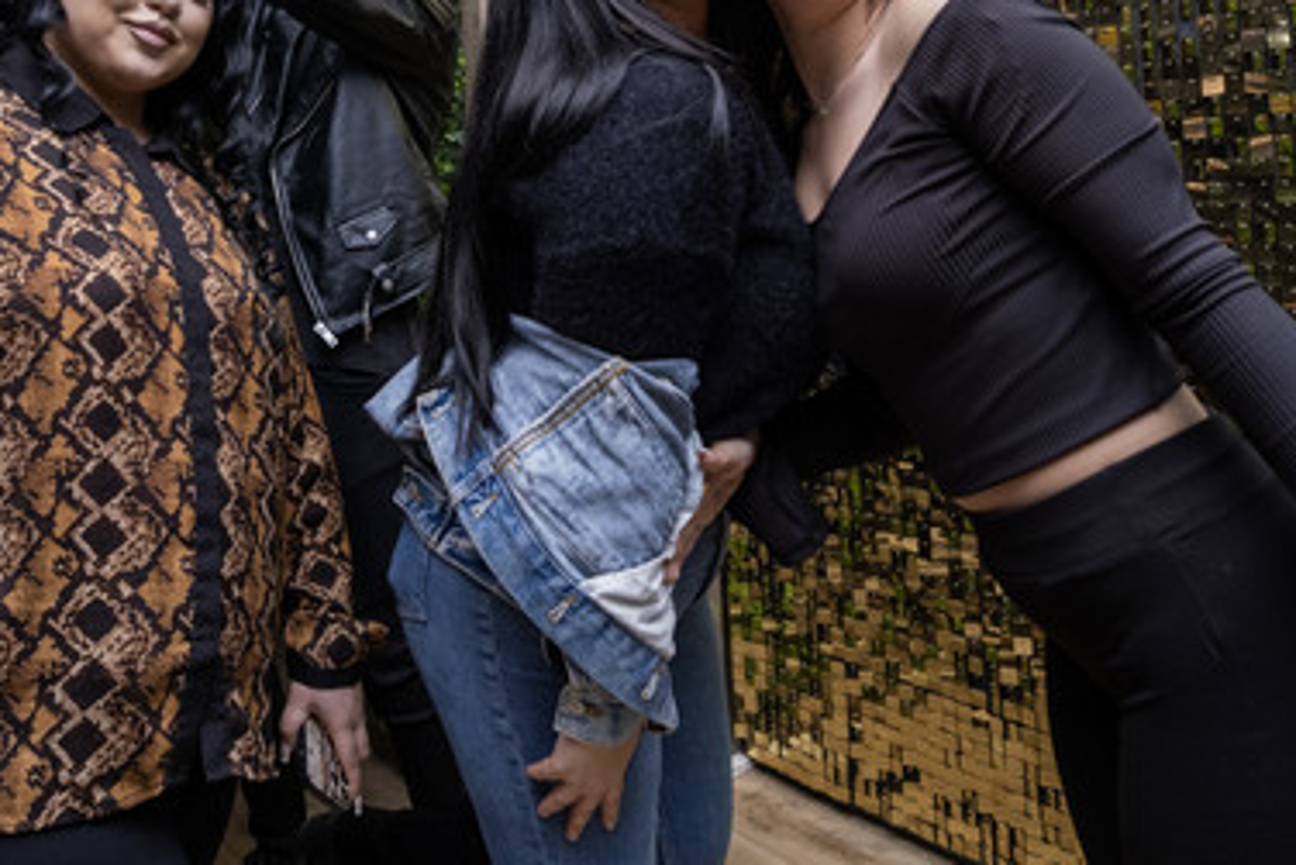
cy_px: 140
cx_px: 483
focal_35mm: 34
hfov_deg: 55.1
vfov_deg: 37.2
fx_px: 1224
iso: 500
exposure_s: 1/200
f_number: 2.2
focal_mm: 13
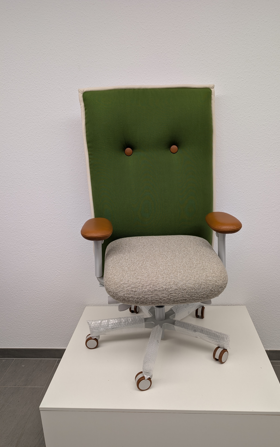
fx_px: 317
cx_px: 150
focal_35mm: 26
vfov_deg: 70.4
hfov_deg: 47.6
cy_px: 222
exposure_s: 1/28.2
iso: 22
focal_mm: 6.9
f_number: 1.68
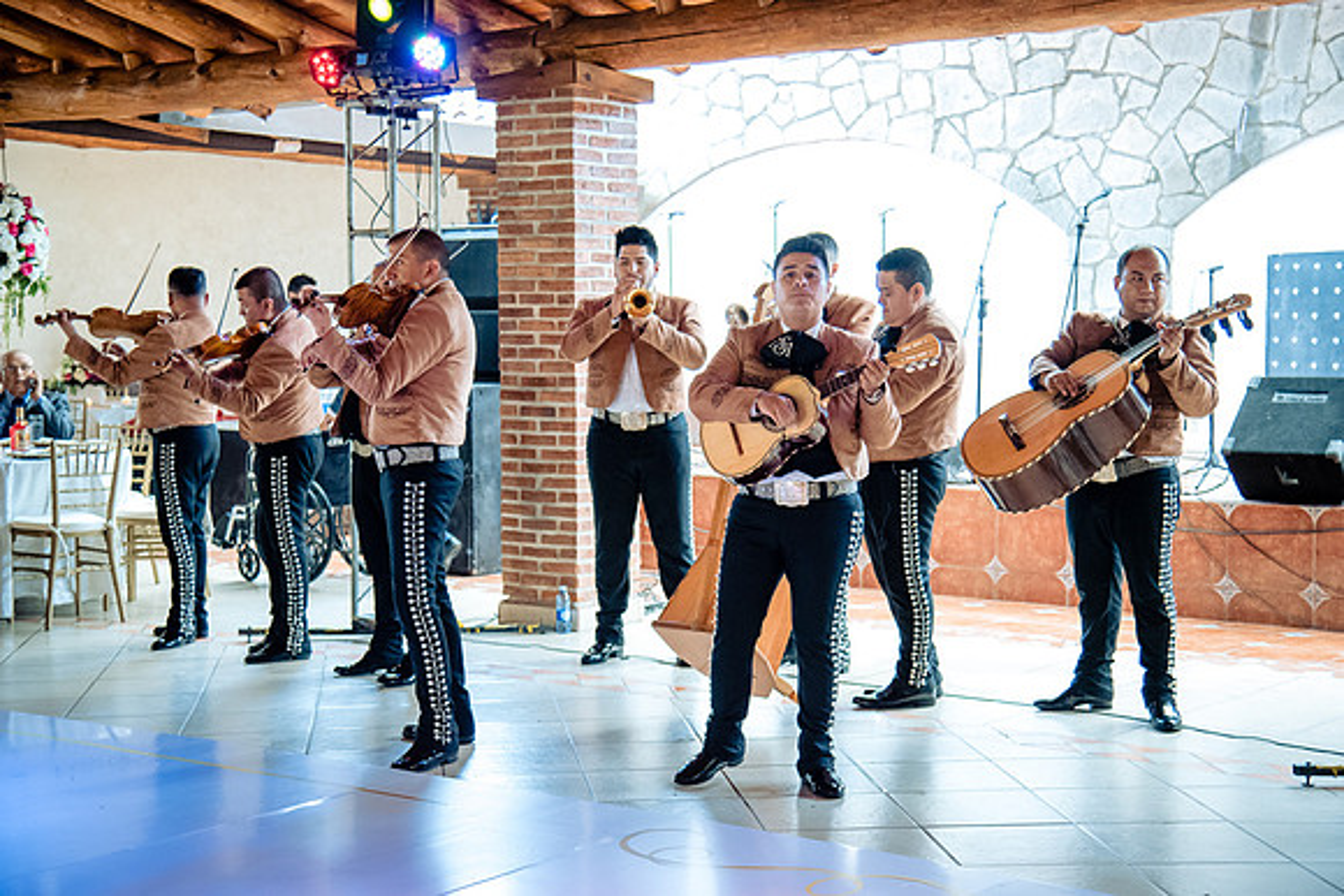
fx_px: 2167
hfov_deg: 34.5
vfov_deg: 23.4
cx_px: 672
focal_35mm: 58
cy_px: 448
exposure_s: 1/160
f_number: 4
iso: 3200
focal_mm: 55
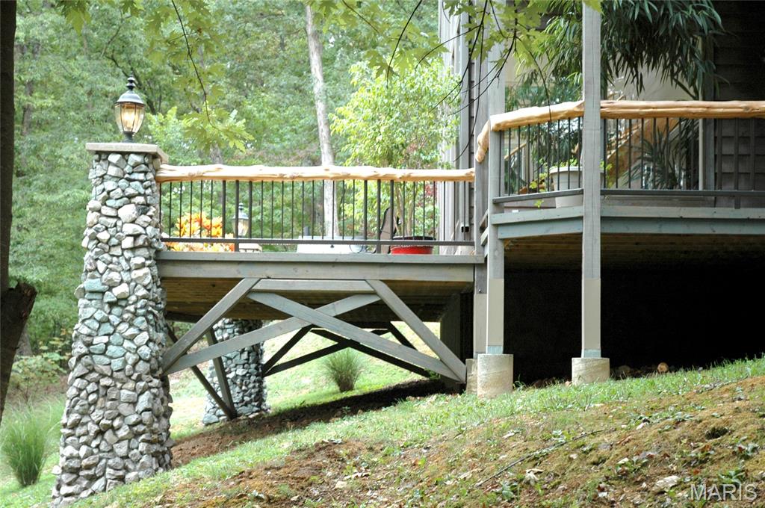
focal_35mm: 69
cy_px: 254
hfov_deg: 29.3
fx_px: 1464
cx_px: 382
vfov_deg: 19.7
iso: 500
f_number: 4.5
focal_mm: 46
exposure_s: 1/80
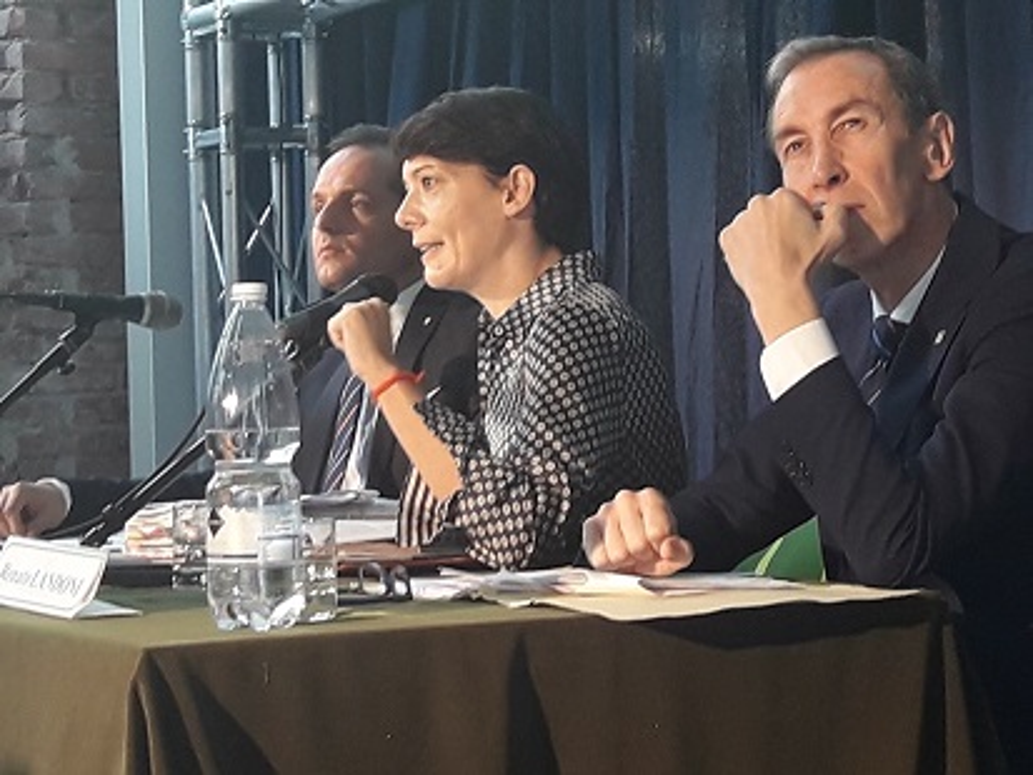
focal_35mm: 28
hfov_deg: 63.4
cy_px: 388
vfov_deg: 49.8
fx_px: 836
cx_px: 516
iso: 64
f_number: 1.9
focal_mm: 3.7
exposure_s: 1/33
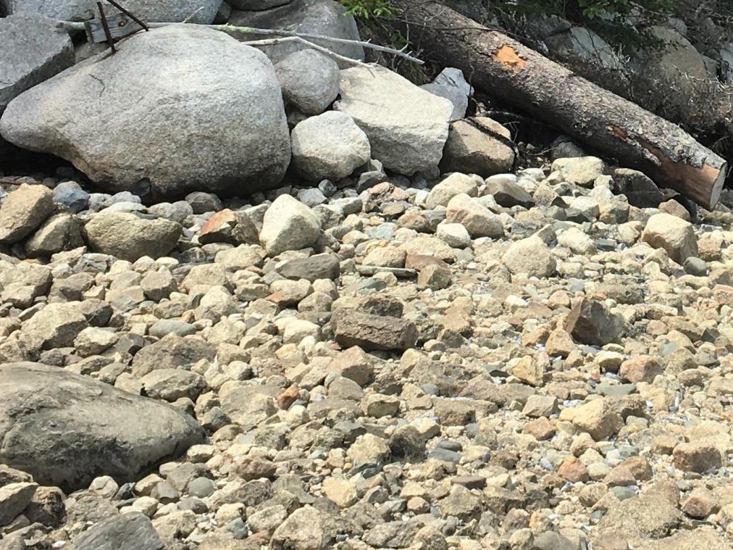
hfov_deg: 22.3
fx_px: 1821
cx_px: 624
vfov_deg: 16.9
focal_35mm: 86
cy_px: 36
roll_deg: -1.6
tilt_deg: -1.5
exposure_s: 1/1261
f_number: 2.2
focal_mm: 4.15
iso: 25
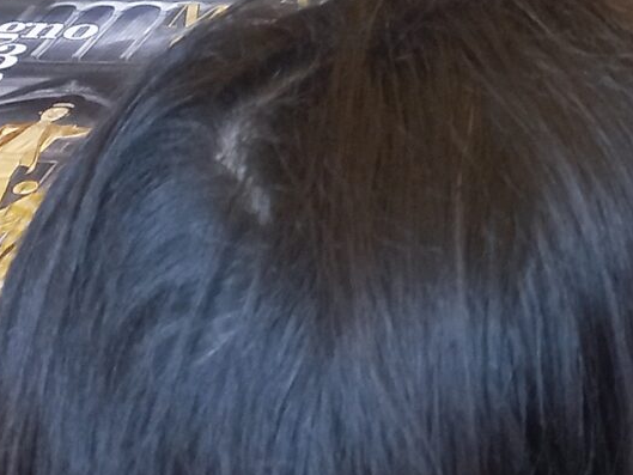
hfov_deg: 15.0
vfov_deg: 11.5
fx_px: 2213
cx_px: 960
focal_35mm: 121
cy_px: -334
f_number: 1.8
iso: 200
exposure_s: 1/33.3
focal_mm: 4.6
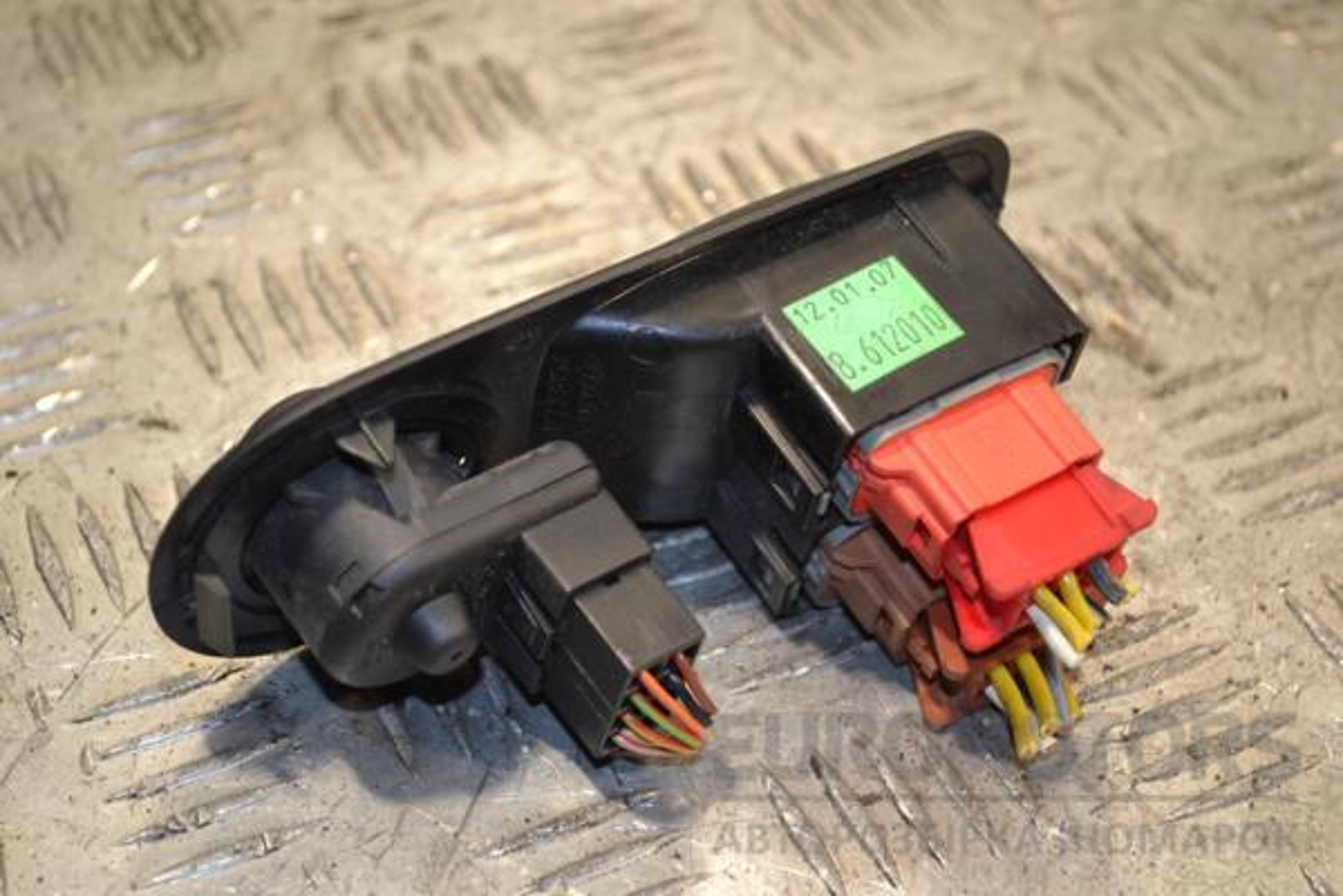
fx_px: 2238
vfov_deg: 22.6
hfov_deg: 33.4
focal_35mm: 60
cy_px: 448
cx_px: 672
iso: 400
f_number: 5.3
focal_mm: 40
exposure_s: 1/80
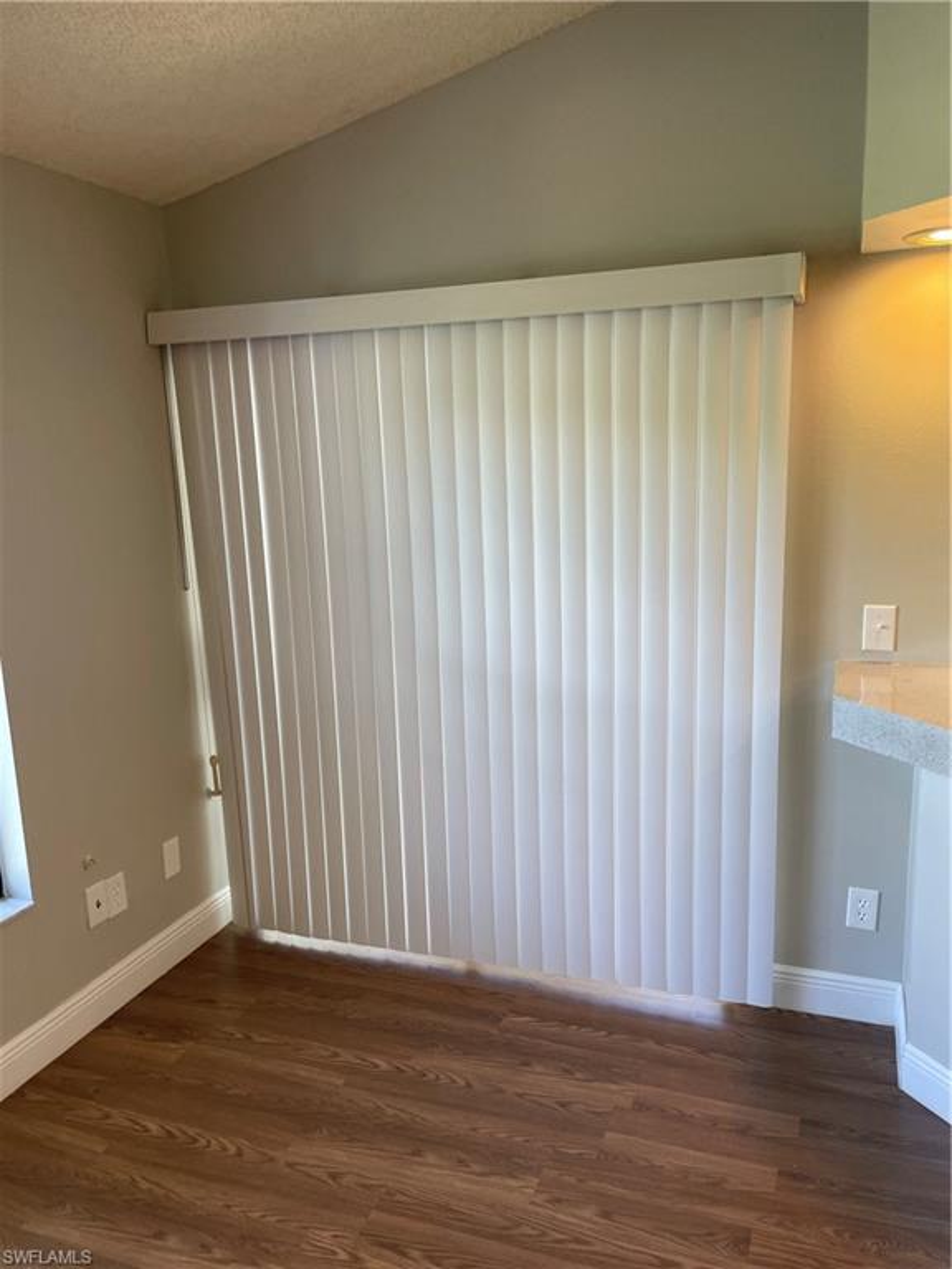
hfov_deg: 53.1
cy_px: 634
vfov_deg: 67.3
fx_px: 953
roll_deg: +0.8
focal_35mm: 26
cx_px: 476
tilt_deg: -12.2
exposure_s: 1/120
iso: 100
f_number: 1.6
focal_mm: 4.2
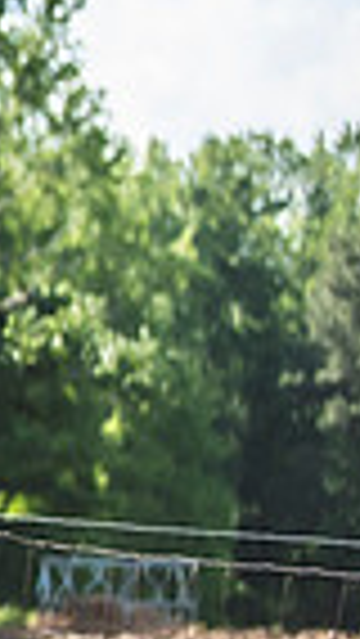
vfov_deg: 6.4
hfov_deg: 3.5
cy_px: 340
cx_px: -893
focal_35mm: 336
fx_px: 5695
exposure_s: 1/1250
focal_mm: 78
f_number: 2.8
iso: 250
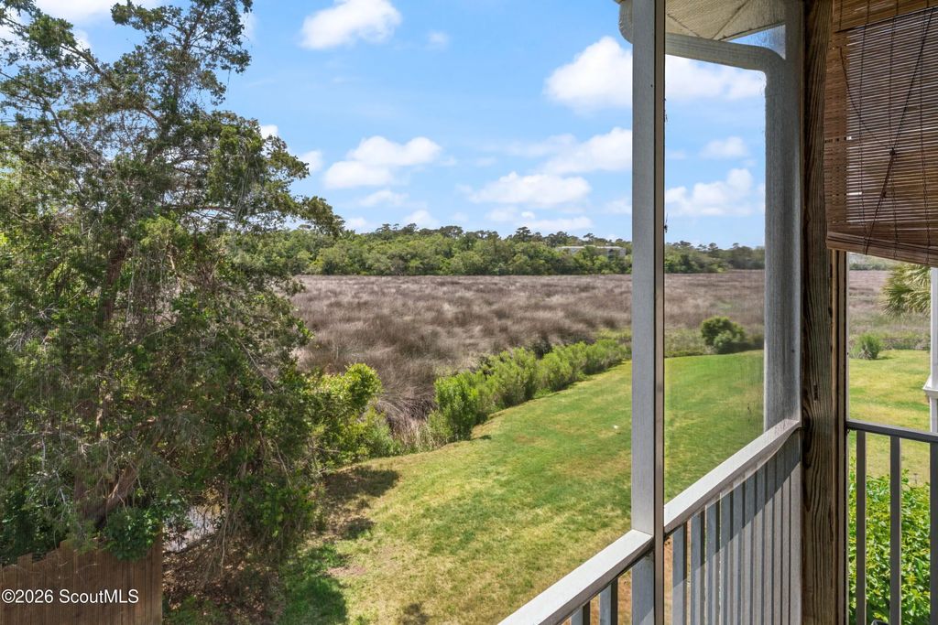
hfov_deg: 84.0
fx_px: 521
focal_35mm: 20
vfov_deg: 61.9
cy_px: 312
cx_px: 469
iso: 250
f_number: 8
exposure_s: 1/250
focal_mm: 20
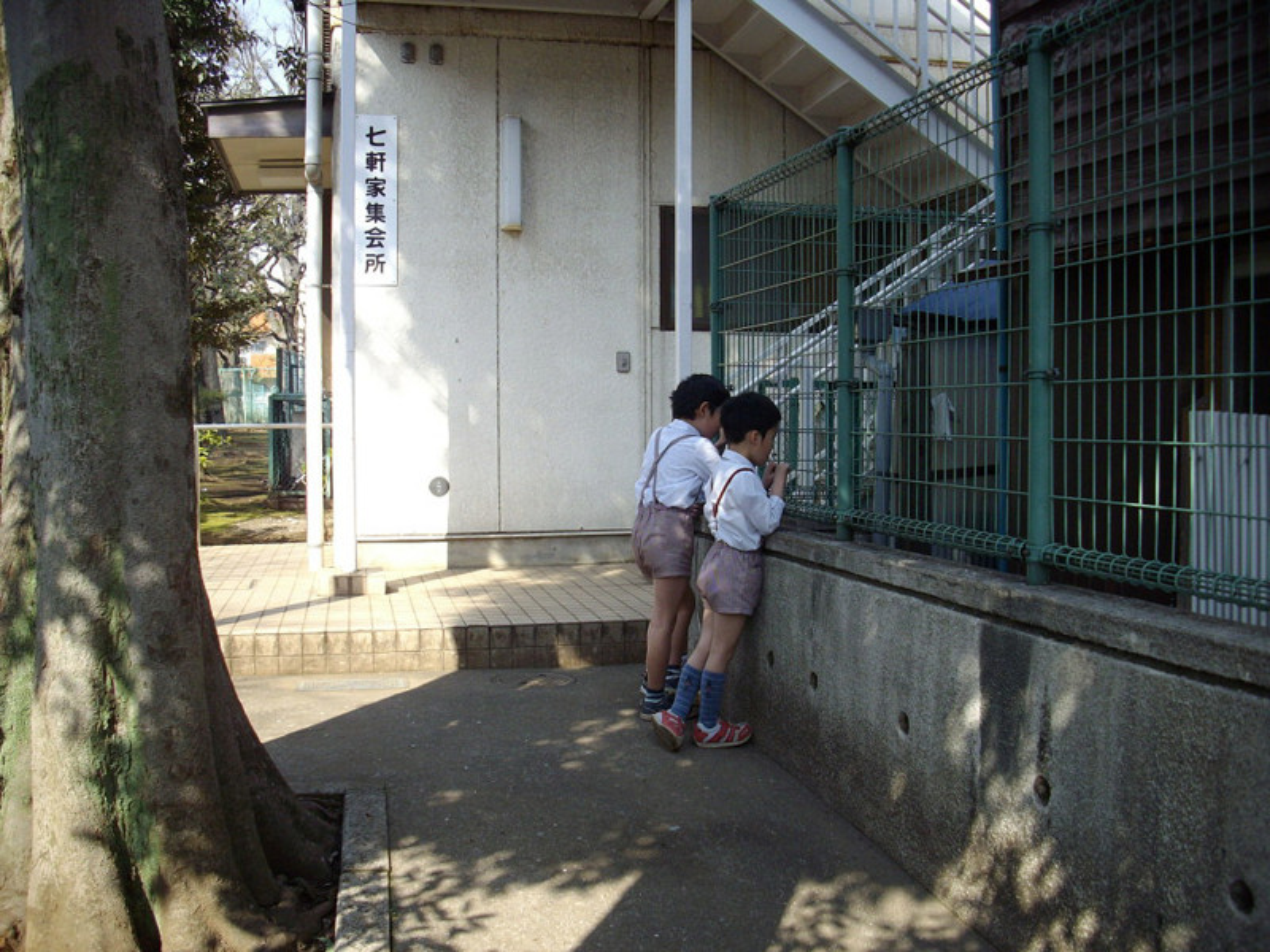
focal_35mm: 37
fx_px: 1357
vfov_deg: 38.7
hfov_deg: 50.1
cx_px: 635
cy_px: 476
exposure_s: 1/320
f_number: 2.8
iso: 80
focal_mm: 6.2
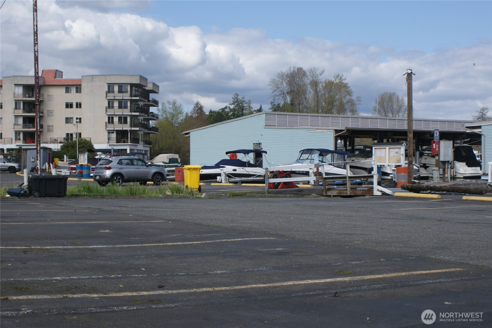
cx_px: 246
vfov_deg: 25.8
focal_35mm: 52
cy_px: 164
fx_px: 718
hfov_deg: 37.8
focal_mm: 35
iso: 100
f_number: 13
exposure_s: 1/125
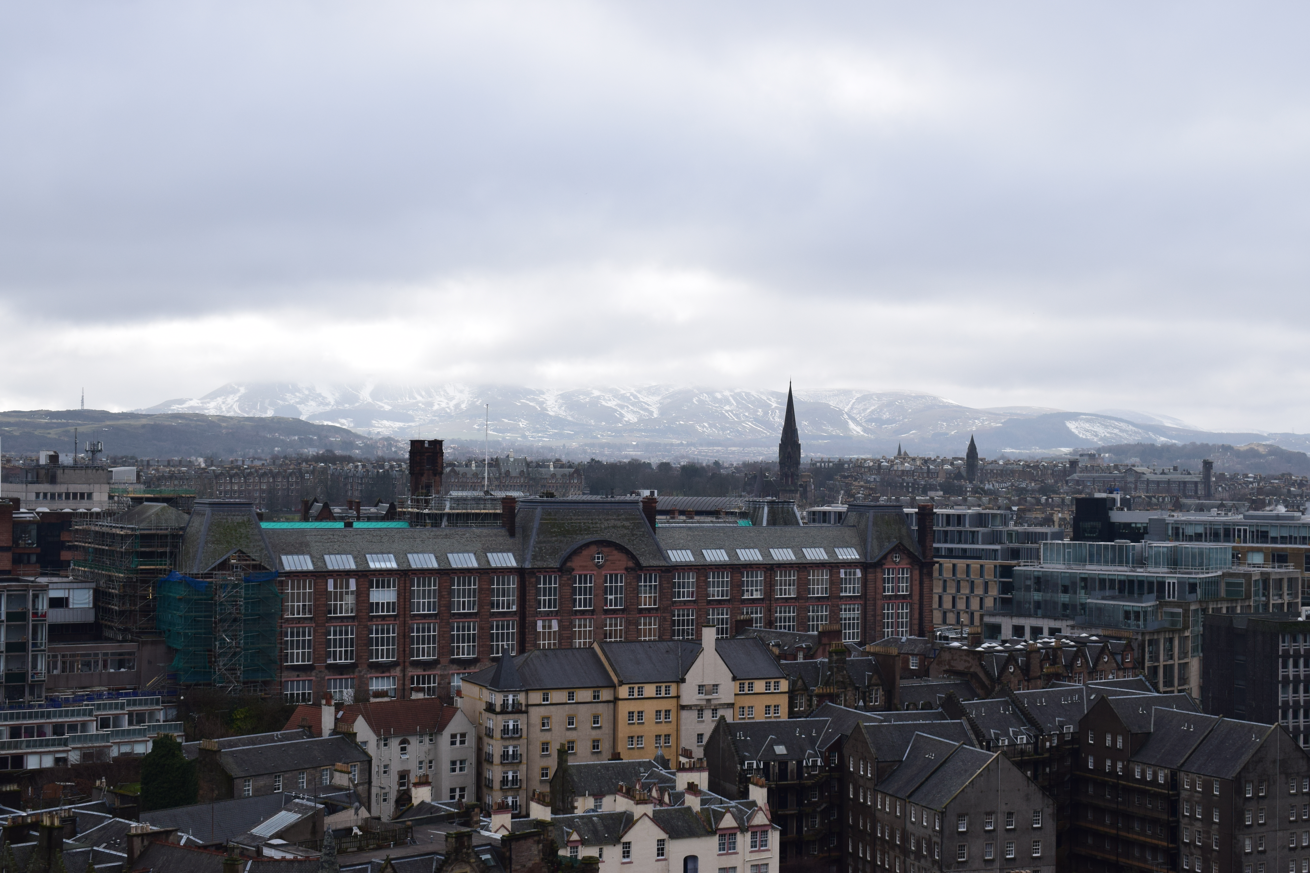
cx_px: 655
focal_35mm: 54
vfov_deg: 25.1
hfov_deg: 36.9
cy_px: 436
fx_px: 1965
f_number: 11
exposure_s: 1/400
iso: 400
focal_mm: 36
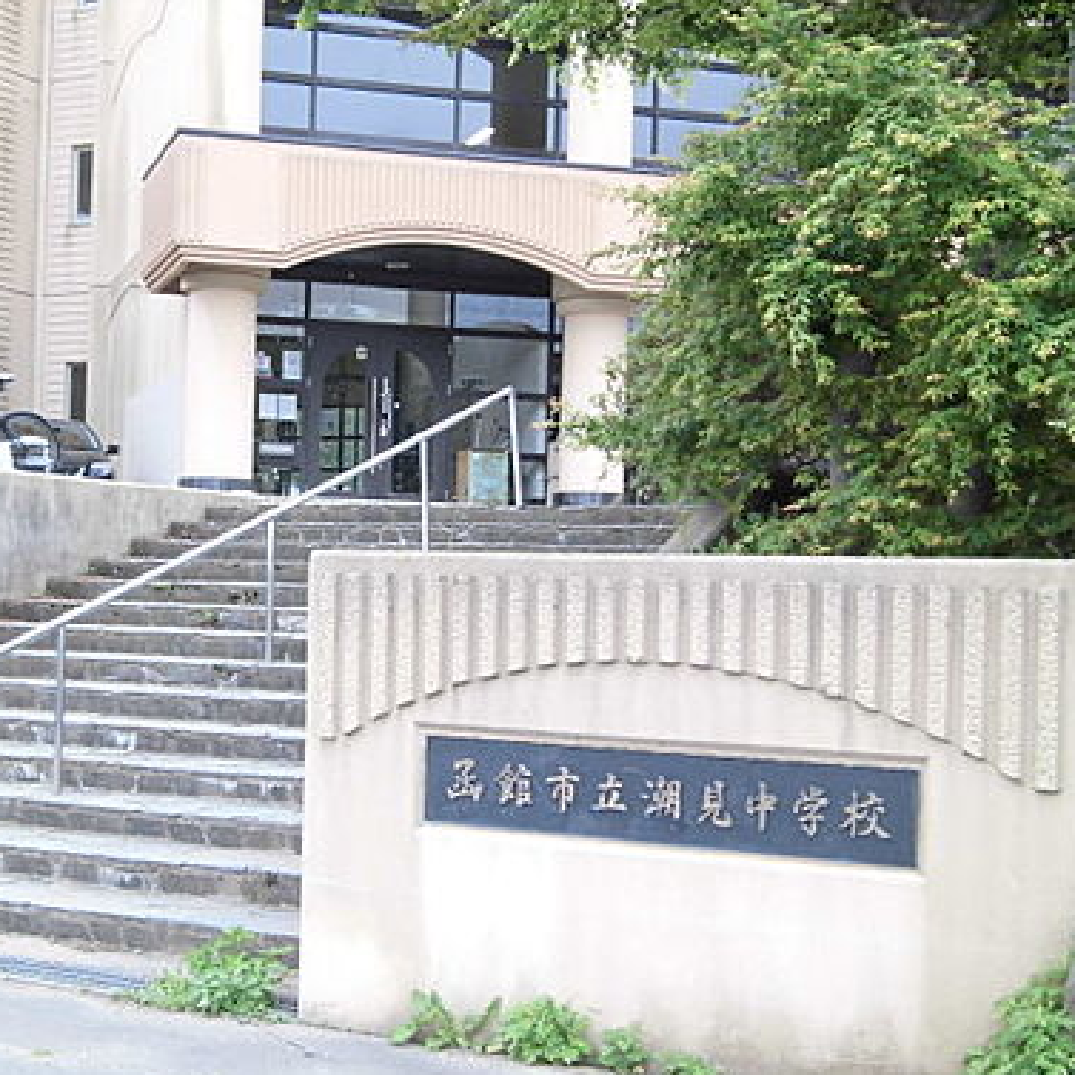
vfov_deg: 30.6
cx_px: 391
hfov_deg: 30.4
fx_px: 1968
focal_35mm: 56
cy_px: 540
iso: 100
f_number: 3.4
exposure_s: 1/60
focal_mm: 8.3
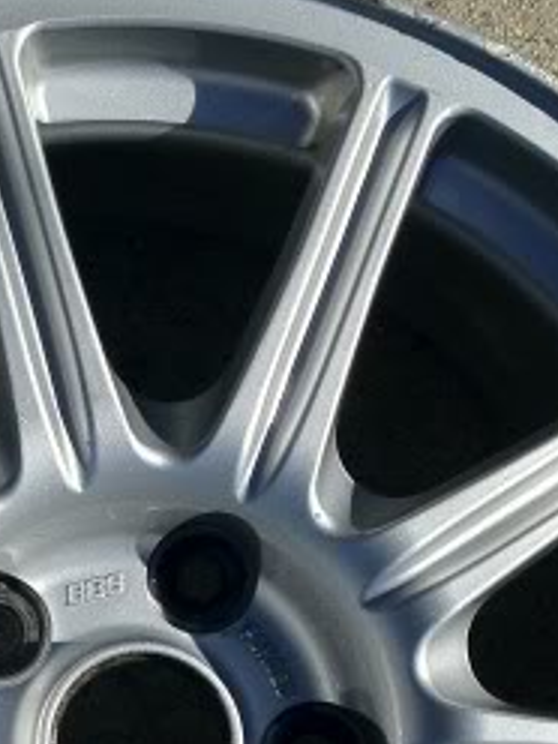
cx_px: 135
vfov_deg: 17.0
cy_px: 735
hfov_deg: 13.1
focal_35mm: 113
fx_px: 2429
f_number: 2.4
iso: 64
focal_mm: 4.3
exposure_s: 1/2404
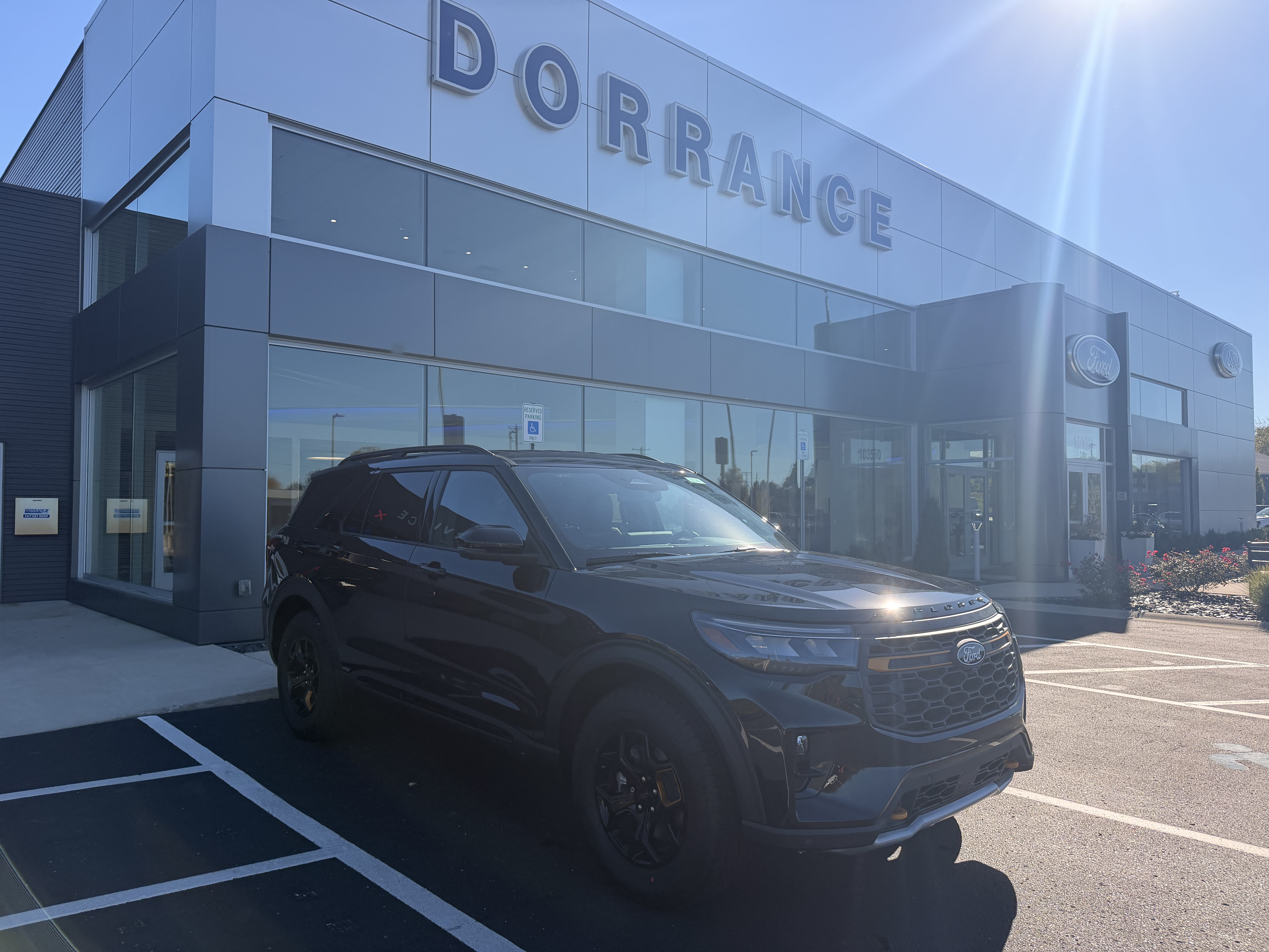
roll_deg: +0.9
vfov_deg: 56.8
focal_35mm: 24
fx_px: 880
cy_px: 476
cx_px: 634
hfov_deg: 71.6
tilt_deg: +3.0
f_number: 1.78
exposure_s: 1/4405
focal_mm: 6.76
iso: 100
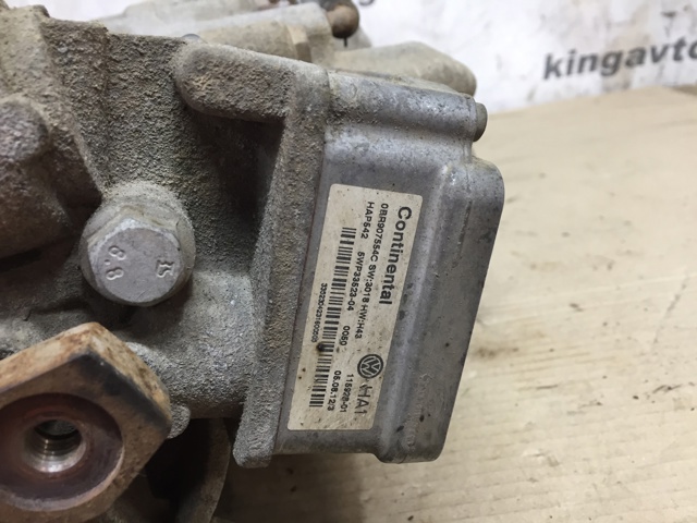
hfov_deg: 61.7
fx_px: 584
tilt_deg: -22.8
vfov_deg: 48.2
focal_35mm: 29
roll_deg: +10.0
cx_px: 348
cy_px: 262
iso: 100
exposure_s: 1/33
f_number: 2.2
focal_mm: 4.15
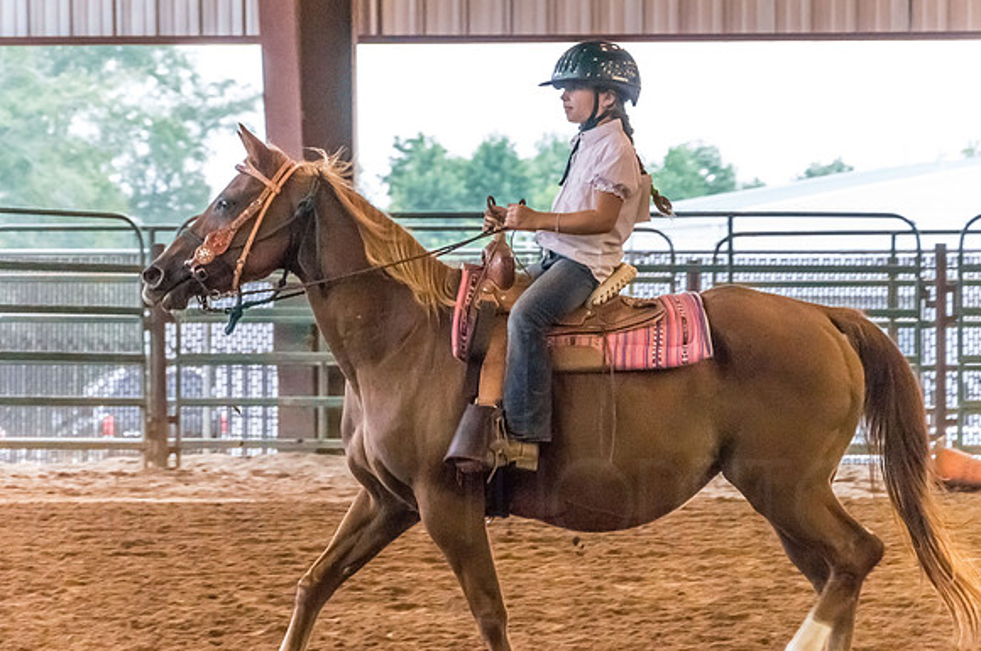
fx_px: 5120
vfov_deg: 7.3
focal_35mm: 188
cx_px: 490
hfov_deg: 10.9
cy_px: 326
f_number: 6.3
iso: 6400
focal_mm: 120
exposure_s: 1/200
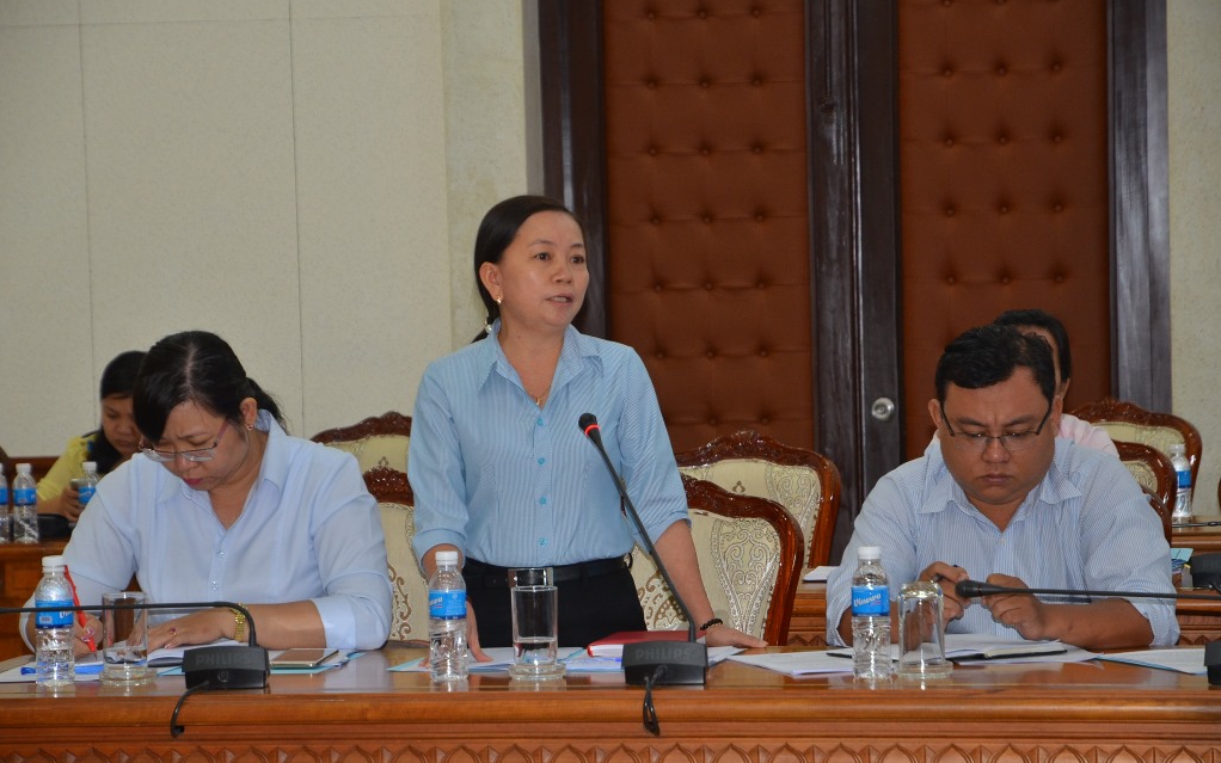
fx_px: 3561
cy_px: 380
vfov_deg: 12.2
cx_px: 610
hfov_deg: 19.5
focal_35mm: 107
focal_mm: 70
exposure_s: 1/60
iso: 800
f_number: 5.6
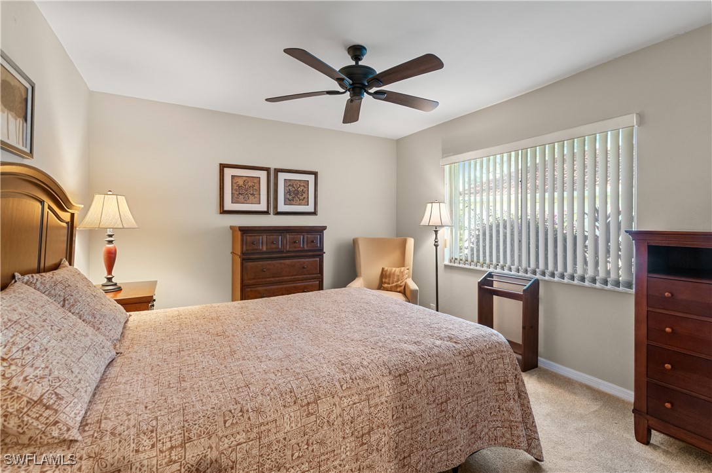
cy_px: 236
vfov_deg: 77.1
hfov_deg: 100.5
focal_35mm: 15
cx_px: 356
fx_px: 296
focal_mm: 10
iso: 200
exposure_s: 1.3
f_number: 8
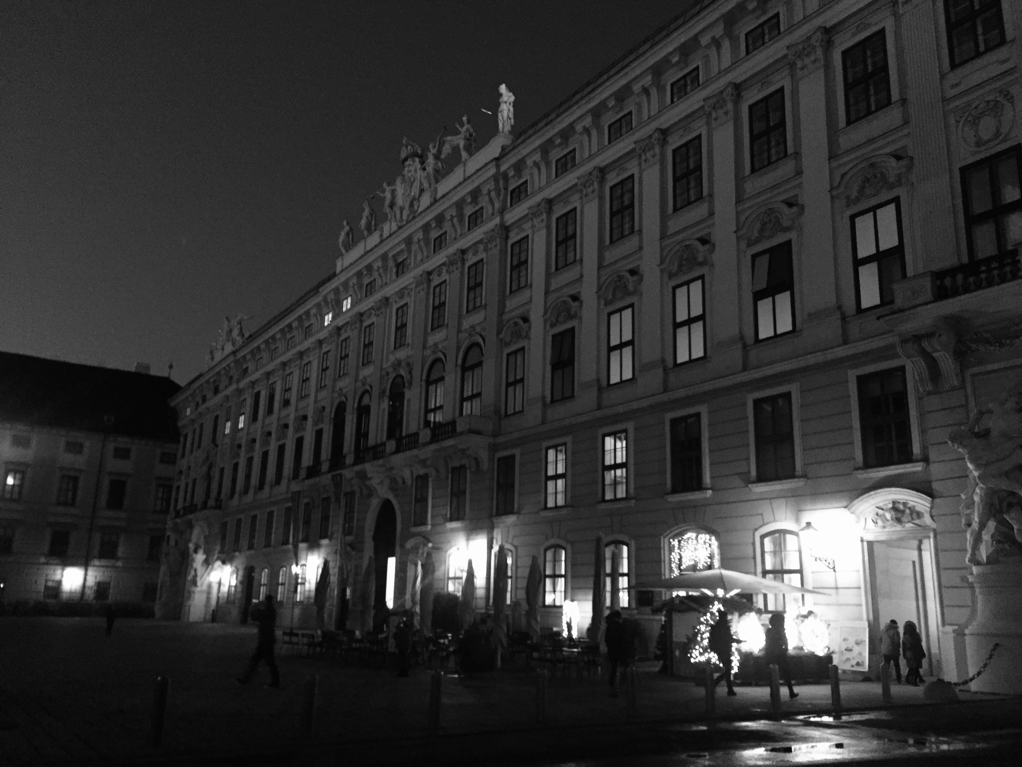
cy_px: 384
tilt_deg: +14.9
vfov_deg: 48.2
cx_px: 511
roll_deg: -0.8
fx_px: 856
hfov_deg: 61.7
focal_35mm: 29
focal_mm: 4.15
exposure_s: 1/17
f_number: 2.2
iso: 640
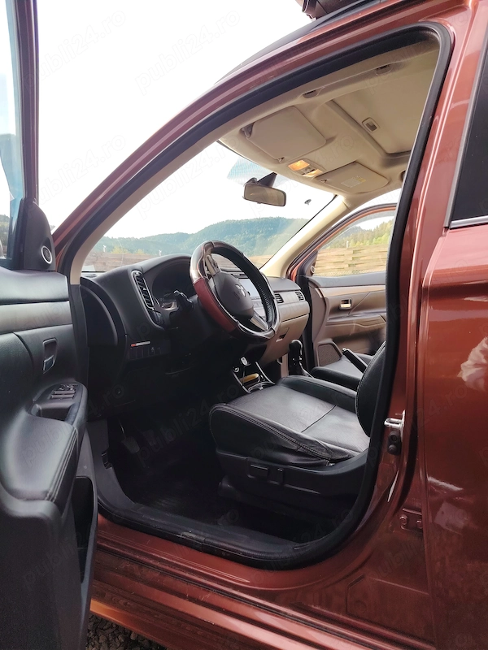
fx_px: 451
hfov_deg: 56.8
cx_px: 244
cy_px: 325
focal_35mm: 24
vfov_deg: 71.6
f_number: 1.75
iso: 122
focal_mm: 5.25
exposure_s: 1/100
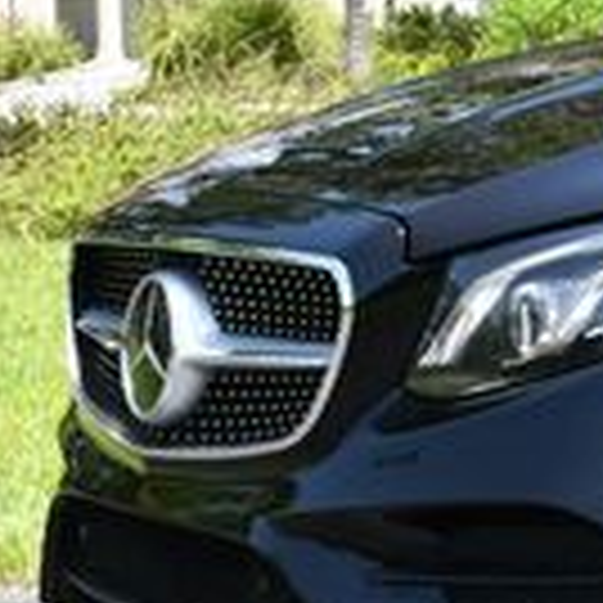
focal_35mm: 179
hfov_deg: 9.0
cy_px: 14
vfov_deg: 9.7
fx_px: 3528
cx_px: 1318
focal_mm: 22
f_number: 8
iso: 200
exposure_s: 1/250
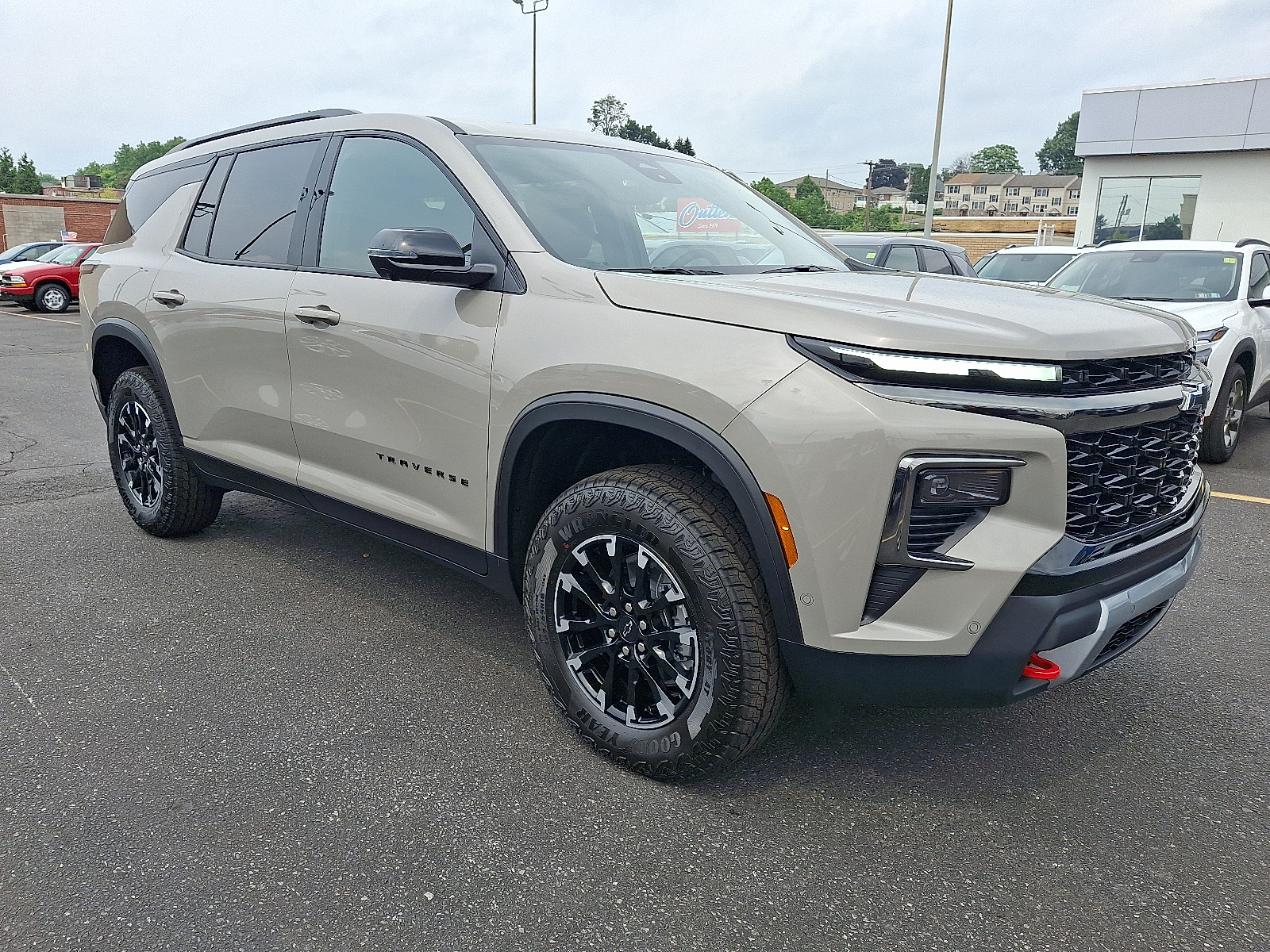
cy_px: 476
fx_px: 917
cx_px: 635
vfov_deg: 54.9
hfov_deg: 69.4
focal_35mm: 25
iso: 25
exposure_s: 1/1000
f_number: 1.8
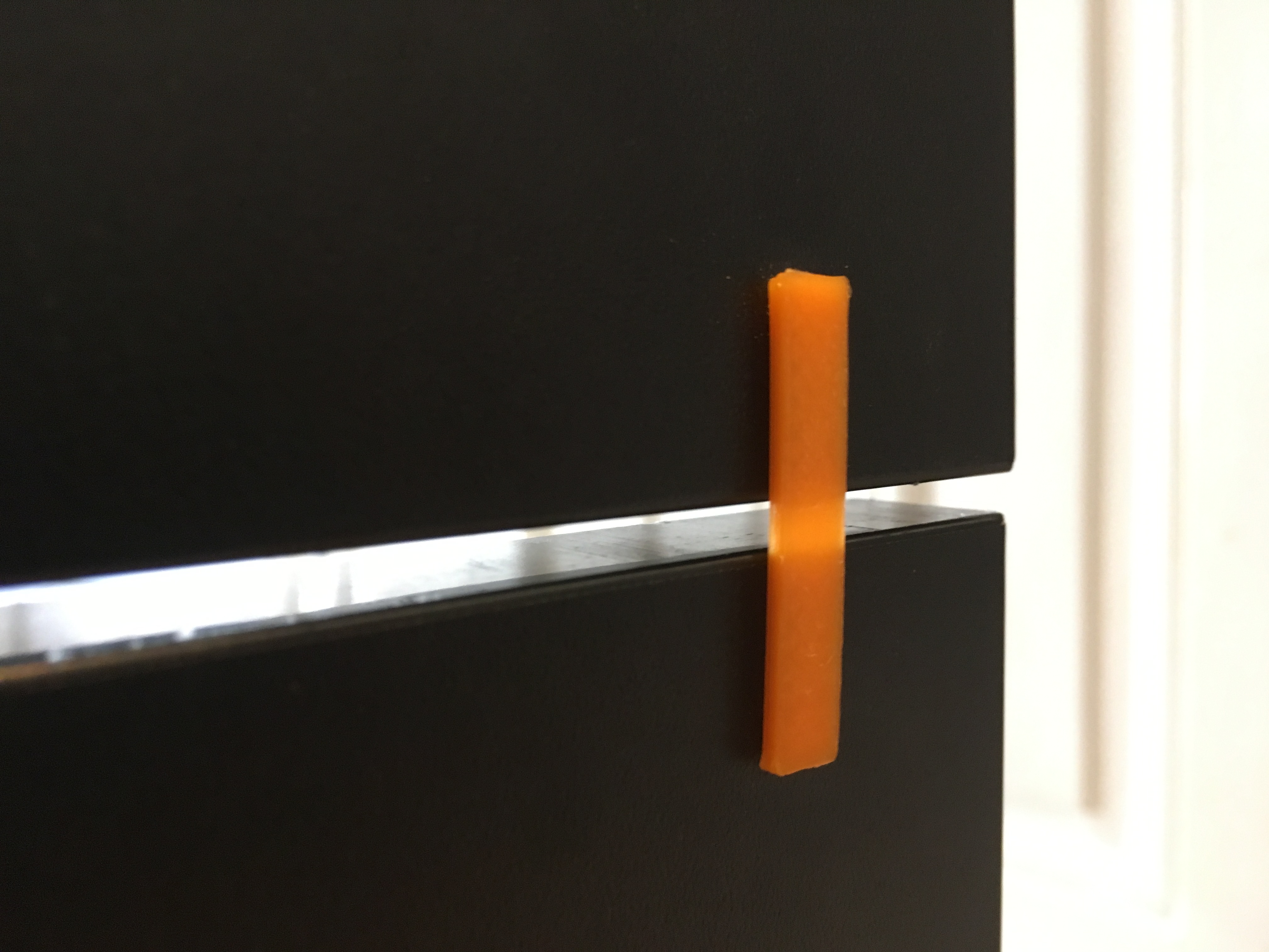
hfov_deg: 61.7
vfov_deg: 48.2
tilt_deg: -5.9
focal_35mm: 29
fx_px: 1063
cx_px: 634
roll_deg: +1.4
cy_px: 476
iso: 200
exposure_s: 1/20
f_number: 2.2
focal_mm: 4.15
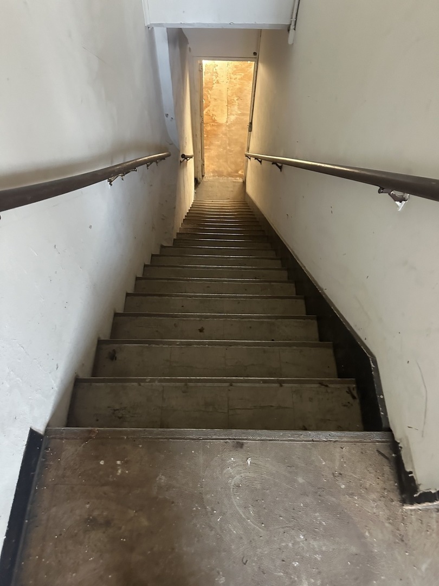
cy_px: 293
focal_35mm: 24
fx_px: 406
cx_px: 220
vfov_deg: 71.6
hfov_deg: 56.8
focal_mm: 6.86
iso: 1000
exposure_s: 1/43
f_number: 1.78
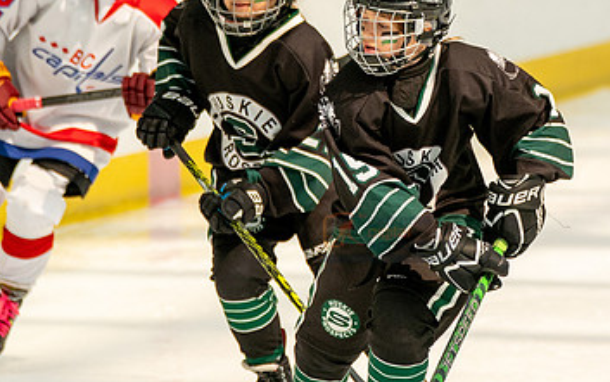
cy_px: 199
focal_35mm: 600
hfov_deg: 3.5
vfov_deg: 2.2
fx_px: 9979
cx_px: 423
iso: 1600
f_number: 3.5
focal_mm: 221
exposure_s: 1/4000
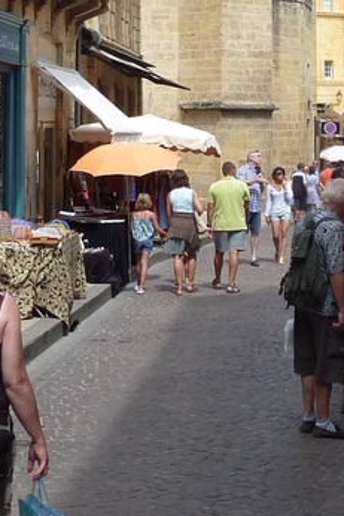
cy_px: 48
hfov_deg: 15.0
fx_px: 1291
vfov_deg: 22.1
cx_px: 292
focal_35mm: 90
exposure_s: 1/250
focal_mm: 4.1
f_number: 4
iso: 80
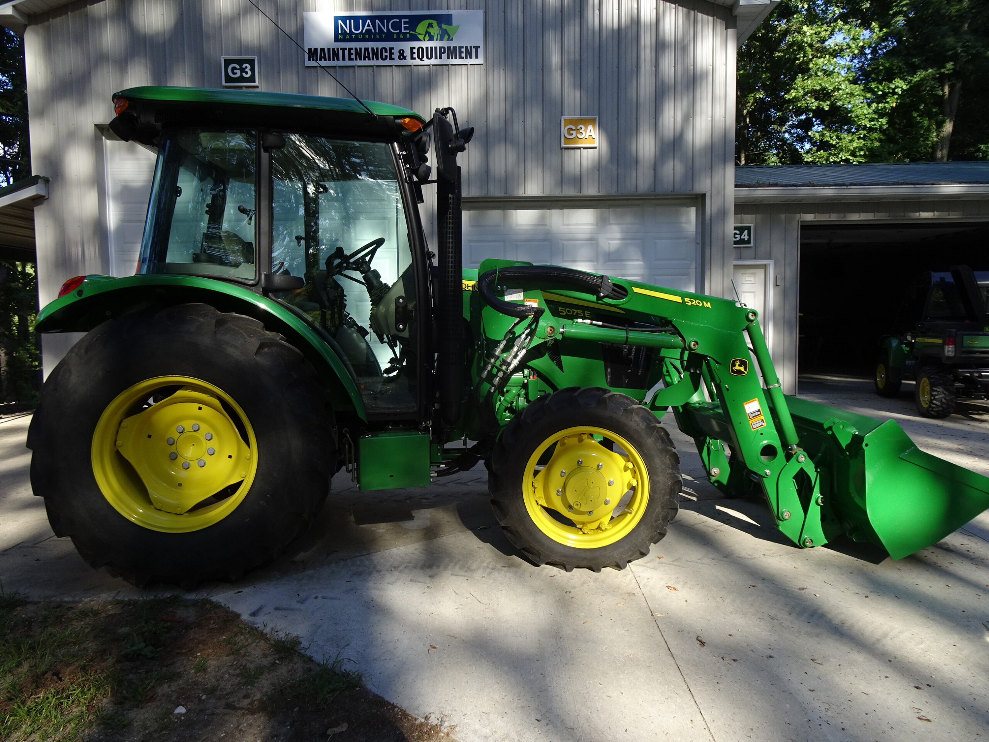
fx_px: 686
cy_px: 371
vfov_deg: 56.8
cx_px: 494
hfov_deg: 71.6
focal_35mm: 24
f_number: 3.5
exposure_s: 1/250
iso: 80
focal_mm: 4.1
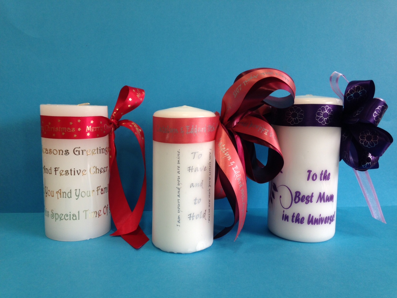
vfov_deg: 42.9
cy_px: 149
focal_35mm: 33
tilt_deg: -8.8
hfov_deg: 55.4
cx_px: 198
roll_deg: -0.4
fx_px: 378
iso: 50
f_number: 2.4
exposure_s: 1/25
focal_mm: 4.12
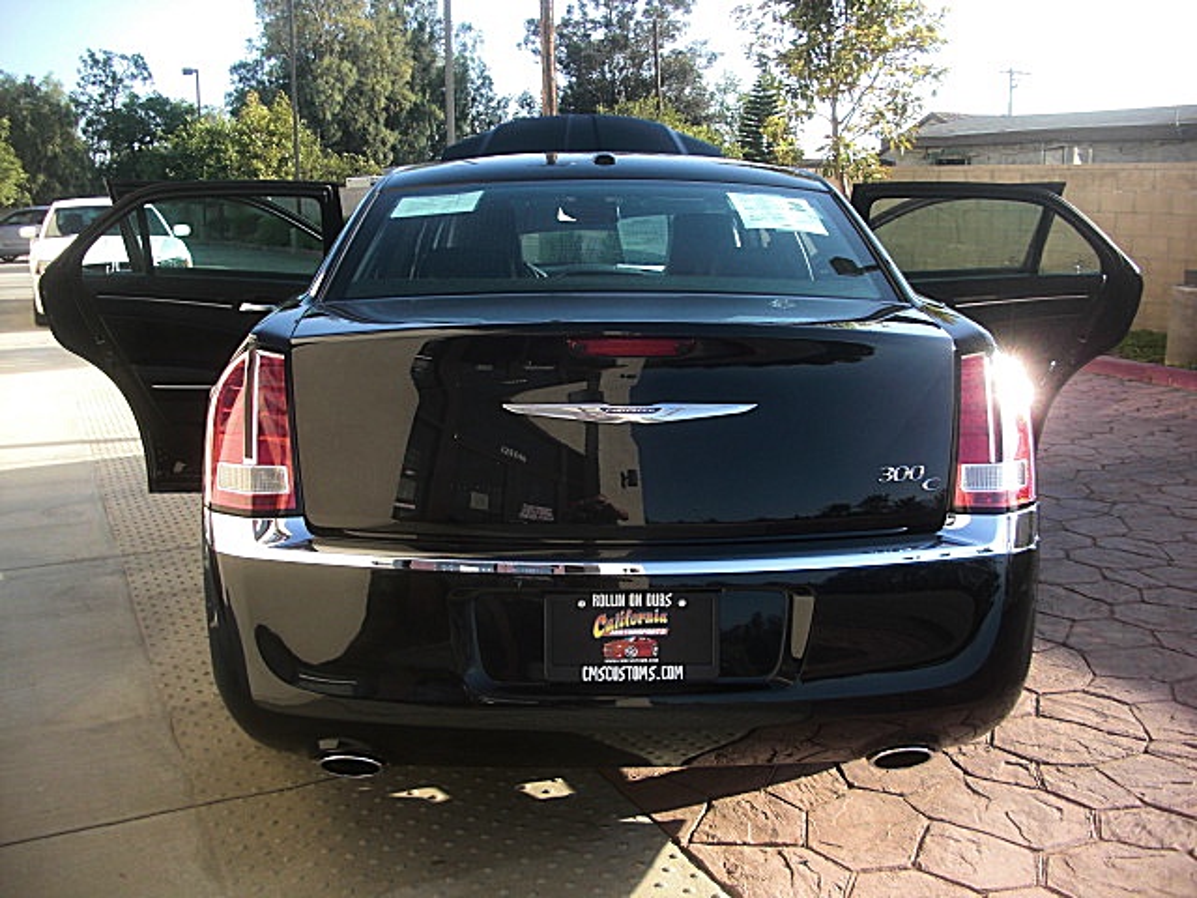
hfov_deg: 51.4
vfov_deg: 39.7
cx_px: 598
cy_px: 449
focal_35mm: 36
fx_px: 1245
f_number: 2.8
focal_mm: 6.3
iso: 50
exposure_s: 1/200
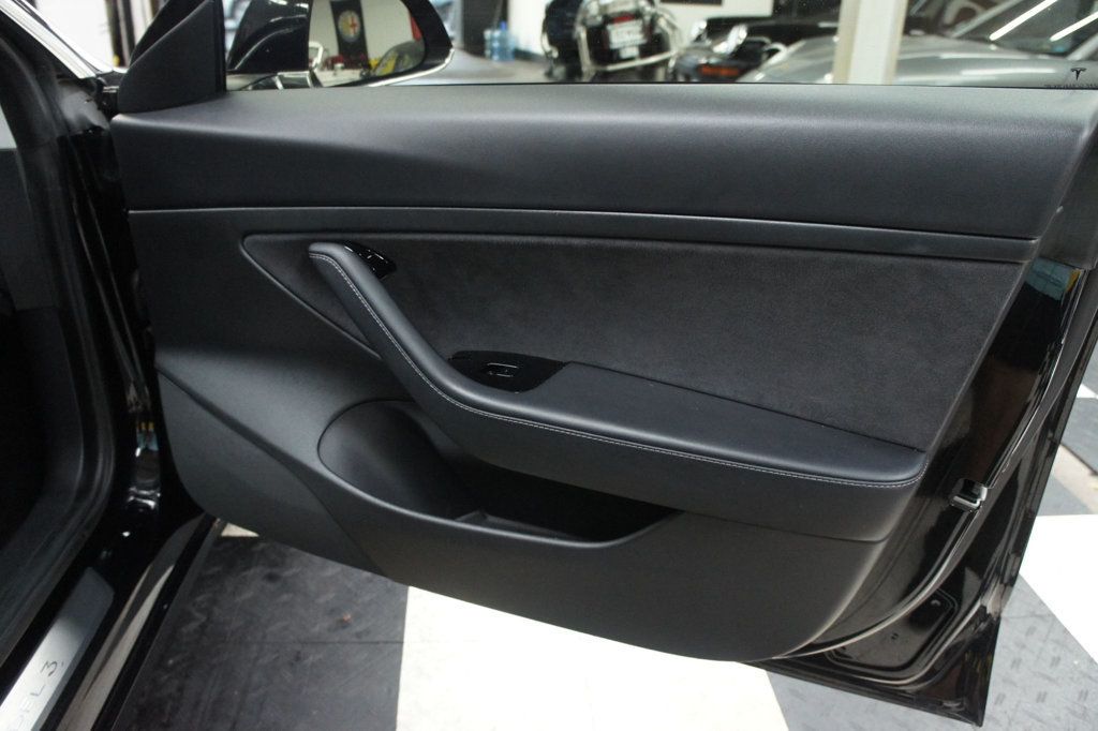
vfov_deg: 47.9
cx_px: 549
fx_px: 823
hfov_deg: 67.4
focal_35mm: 27
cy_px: 366
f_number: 3.5
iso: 1600
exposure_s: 1/40
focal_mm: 18
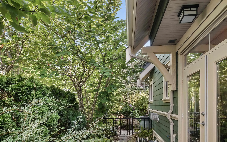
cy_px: 106
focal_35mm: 22
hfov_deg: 79.5
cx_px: 122
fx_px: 136
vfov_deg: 52.7
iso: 400
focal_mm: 10
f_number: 7.1
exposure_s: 1/10
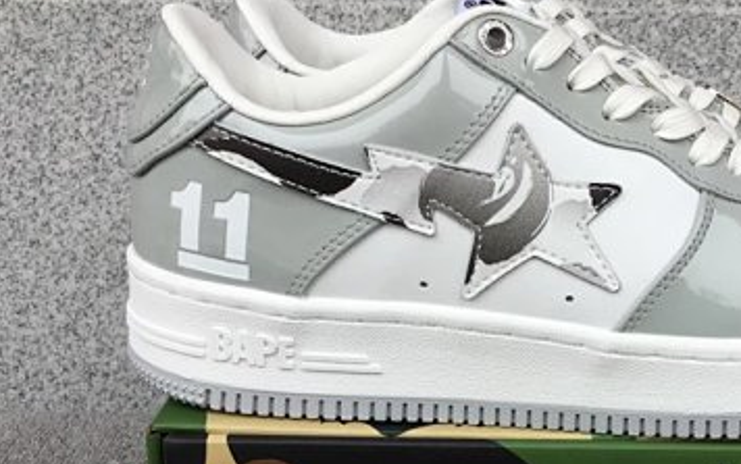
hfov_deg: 33.9
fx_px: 1192
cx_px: 552
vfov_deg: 21.8
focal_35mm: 59
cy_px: 360
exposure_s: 1/297
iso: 25
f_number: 2.4
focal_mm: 3.3
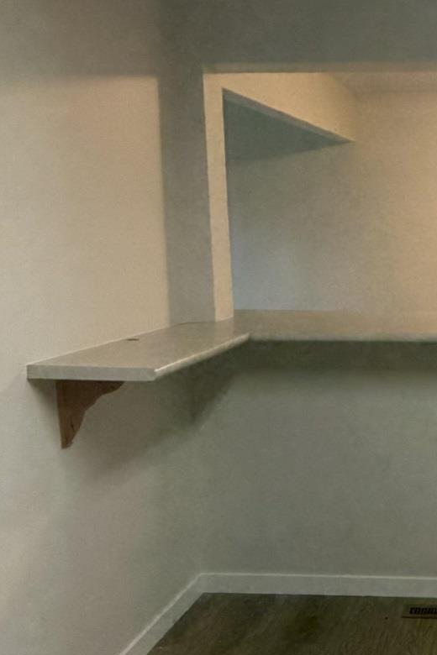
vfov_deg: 45.4
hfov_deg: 28.0
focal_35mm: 43
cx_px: 497
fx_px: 783
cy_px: 336
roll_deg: +0.6
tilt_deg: -5.0
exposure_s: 1/60
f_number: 2.2
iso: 200
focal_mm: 2.22
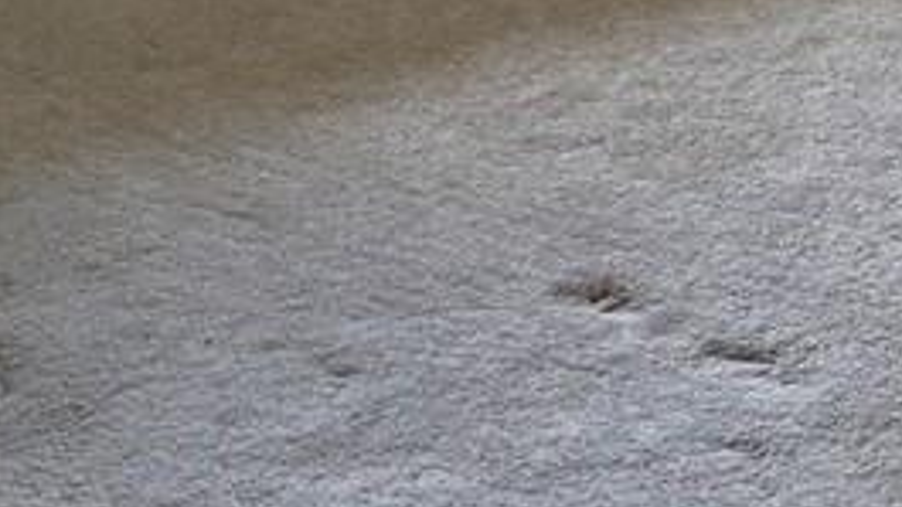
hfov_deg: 12.3
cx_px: 1702
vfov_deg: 7.0
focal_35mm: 158
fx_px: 3779
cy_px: -963
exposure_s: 1/60
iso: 320
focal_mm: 6.76
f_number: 1.78
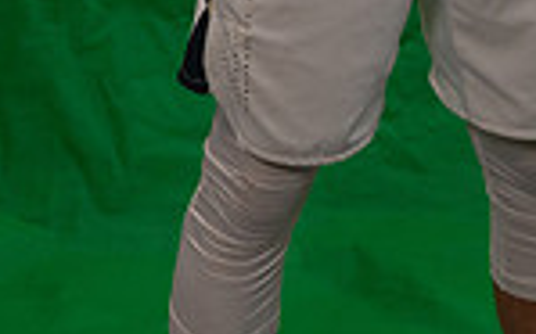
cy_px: -559
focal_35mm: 139
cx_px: 478
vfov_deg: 8.4
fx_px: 2030
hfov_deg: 14.9
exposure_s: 1/60
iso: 800
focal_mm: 24
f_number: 20
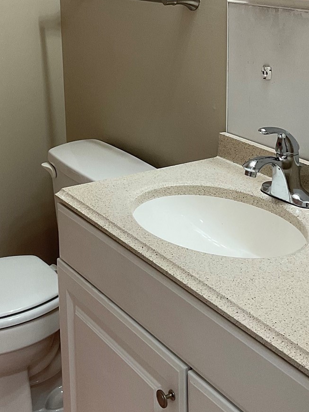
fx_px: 761
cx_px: 98
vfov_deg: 29.8
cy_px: 105
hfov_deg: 22.8
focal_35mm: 64
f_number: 1.8
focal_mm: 3
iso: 50
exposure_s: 1/60
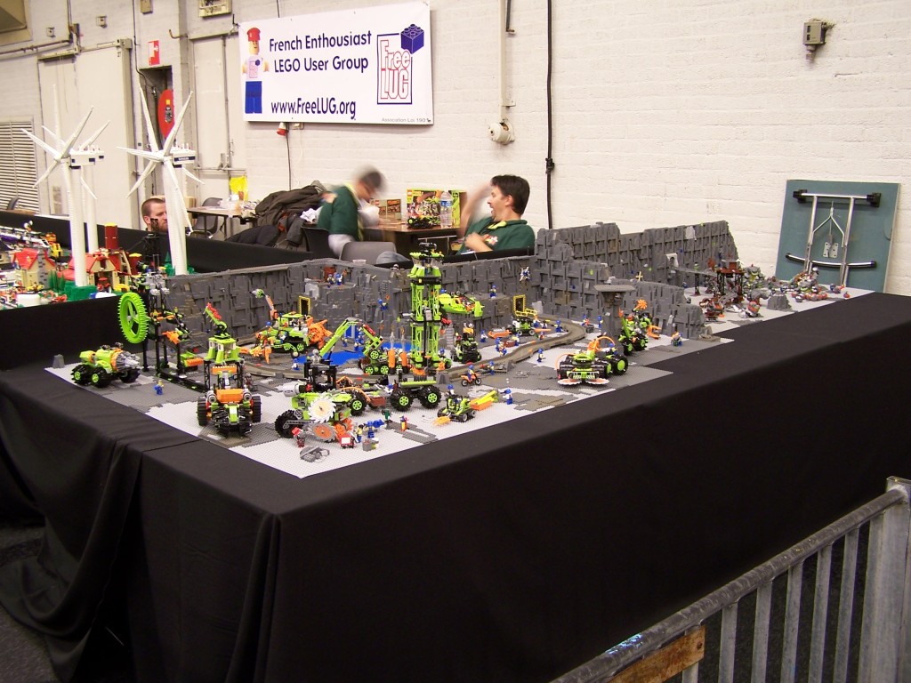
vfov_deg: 37.7
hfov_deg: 49.0
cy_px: 342
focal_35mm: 38
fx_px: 1000
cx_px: 456
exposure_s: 1/2
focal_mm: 6.3
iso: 80
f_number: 2.8
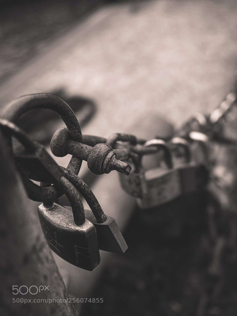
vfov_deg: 49.0
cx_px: 118
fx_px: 347
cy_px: 158
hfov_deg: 37.7
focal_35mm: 38
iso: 200
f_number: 2.8
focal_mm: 19
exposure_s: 1/800
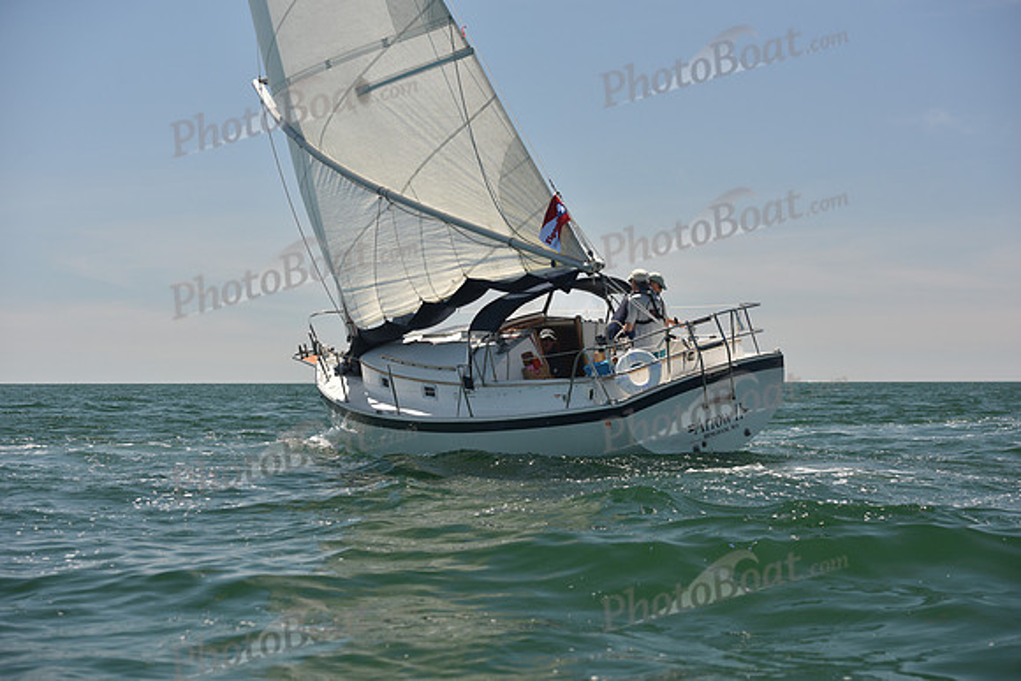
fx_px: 1986
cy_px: 340
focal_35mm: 70
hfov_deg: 28.8
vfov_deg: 19.5
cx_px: 510
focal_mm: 70
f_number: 5
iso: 250
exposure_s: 1/800
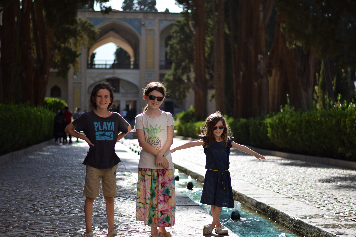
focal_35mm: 75
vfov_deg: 18.2
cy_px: 118
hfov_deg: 27.0
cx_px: 178
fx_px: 742
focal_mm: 50
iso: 100
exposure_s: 1/2500
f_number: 1.8
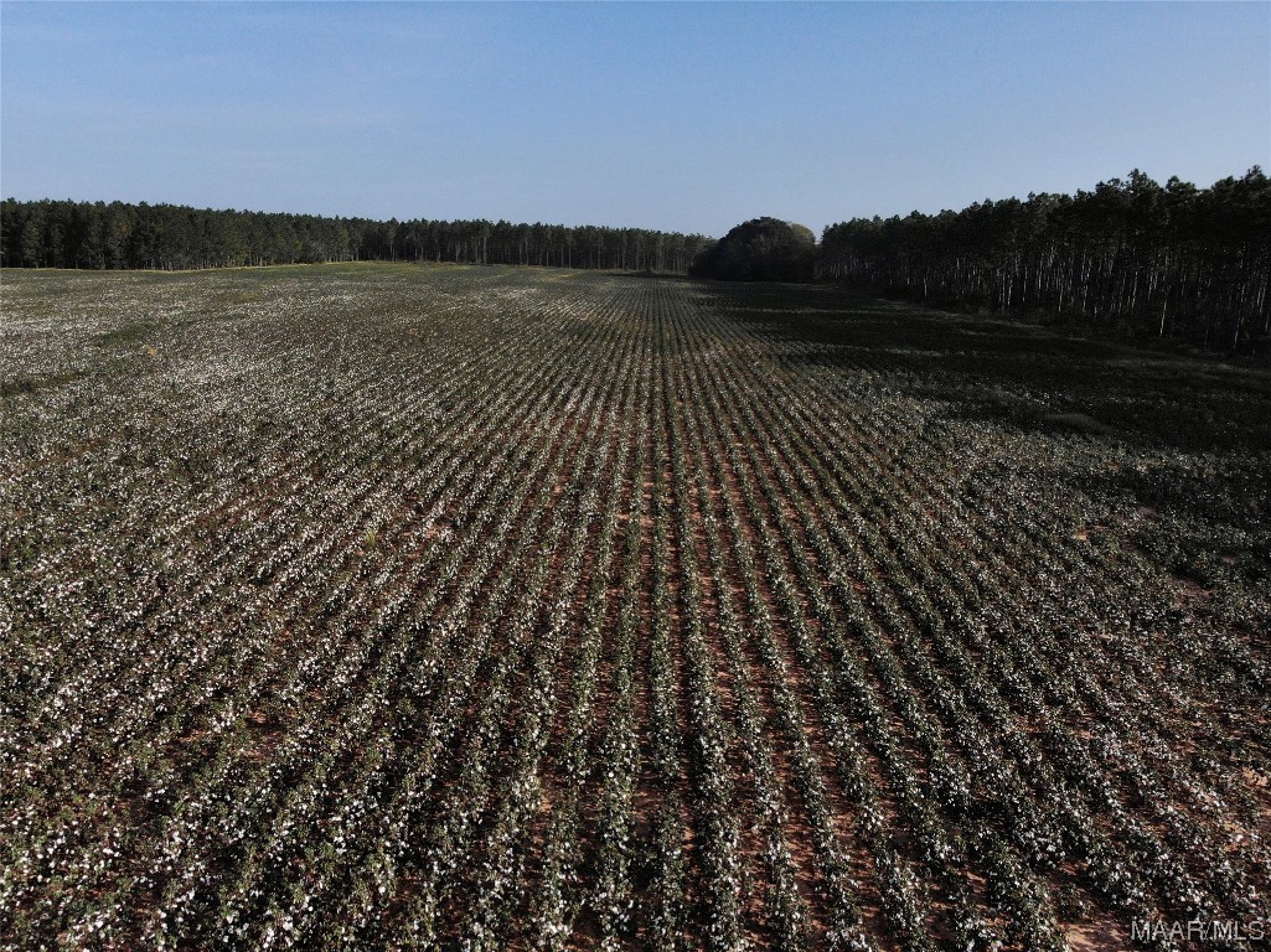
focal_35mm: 24
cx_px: 636
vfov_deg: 56.8
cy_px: 476
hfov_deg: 71.6
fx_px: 881
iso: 100
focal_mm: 4.5
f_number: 2.8
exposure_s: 1/2000
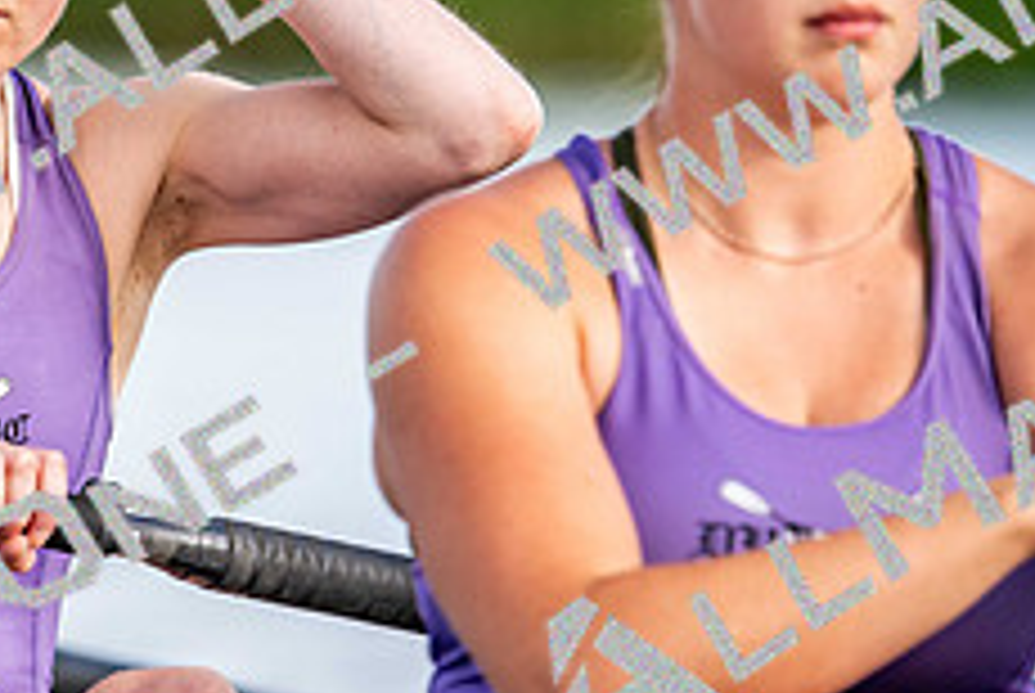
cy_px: 385
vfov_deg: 1.4
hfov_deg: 2.0
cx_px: 162
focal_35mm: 1008
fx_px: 29017
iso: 560
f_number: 4.5
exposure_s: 1/2500
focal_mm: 400
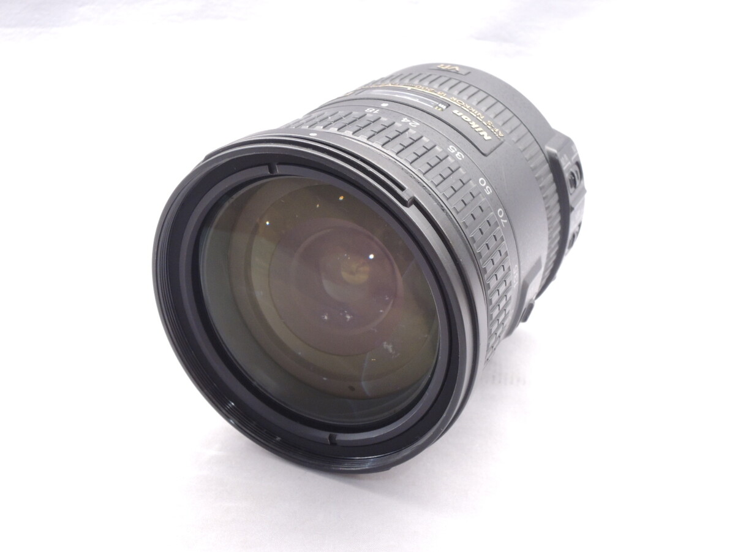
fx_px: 955
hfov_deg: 42.1
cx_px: 368
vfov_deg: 32.2
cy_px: 276
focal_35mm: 45
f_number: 5
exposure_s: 1/20
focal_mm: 8.1
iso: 400
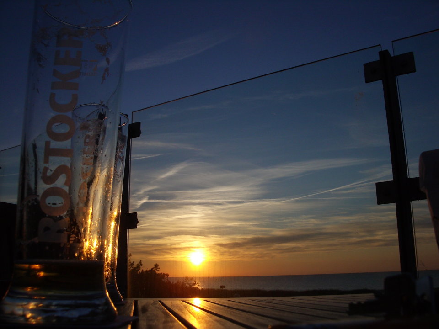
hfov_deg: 52.6
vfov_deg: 40.7
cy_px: 164
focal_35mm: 35
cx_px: 220
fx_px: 444
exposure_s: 1/800
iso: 80
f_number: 4.3
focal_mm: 5.8
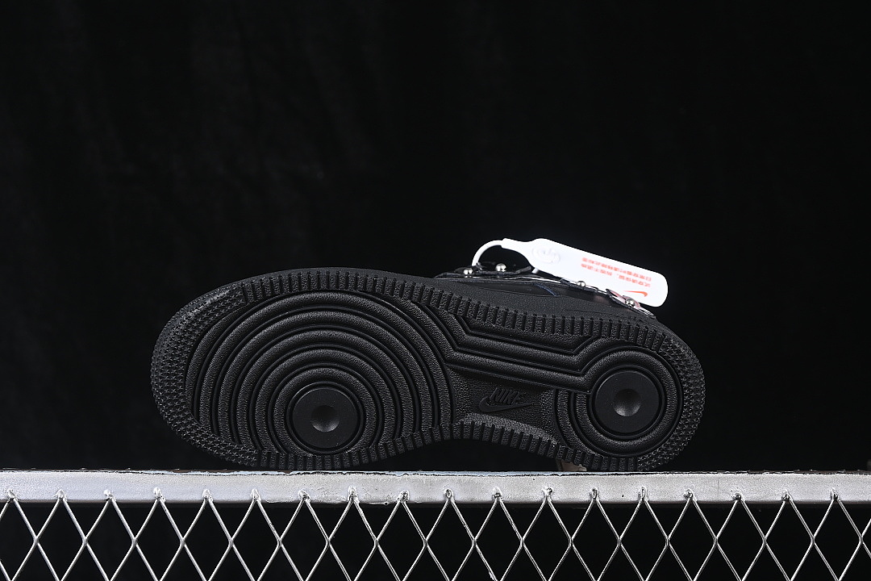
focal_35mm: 75
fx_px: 1814
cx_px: 436
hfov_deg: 27.0
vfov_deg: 18.2
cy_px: 290
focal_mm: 50
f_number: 6.3
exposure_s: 1/60
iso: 160
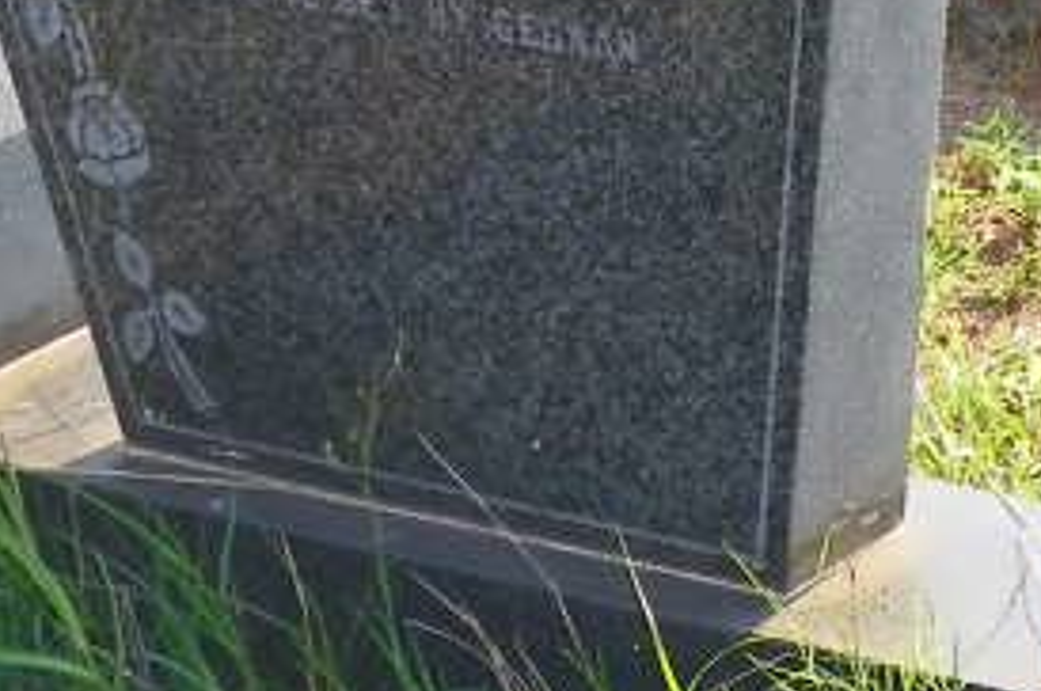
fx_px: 5401
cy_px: -46
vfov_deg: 7.3
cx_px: 1360
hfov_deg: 10.8
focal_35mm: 187
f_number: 3.2
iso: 64
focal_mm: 7.3
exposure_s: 1/100
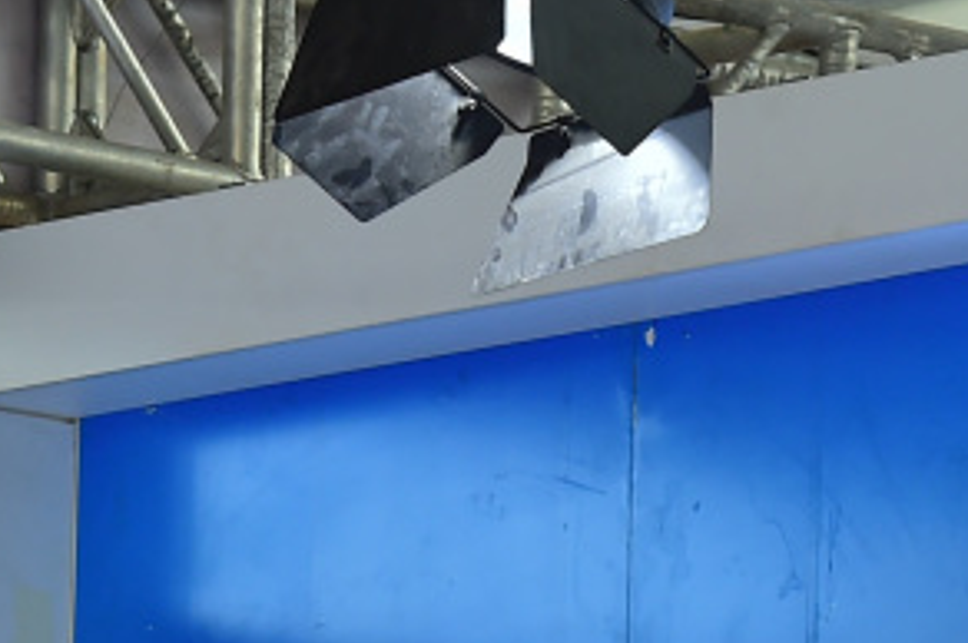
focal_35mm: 555
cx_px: 696
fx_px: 14906
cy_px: 1238
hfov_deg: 3.7
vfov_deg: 2.5
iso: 500
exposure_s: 1/200
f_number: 5
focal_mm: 135
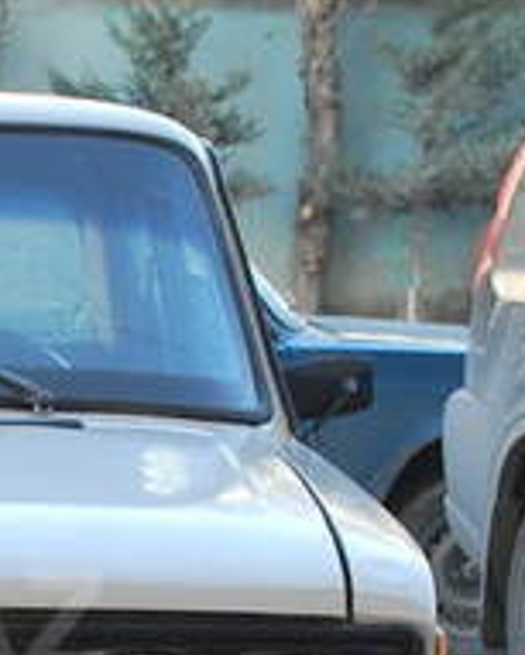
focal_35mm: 156
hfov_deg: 9.6
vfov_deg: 12.2
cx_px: -247
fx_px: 3027
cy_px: 621
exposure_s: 1/80
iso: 200
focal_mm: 32
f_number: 5
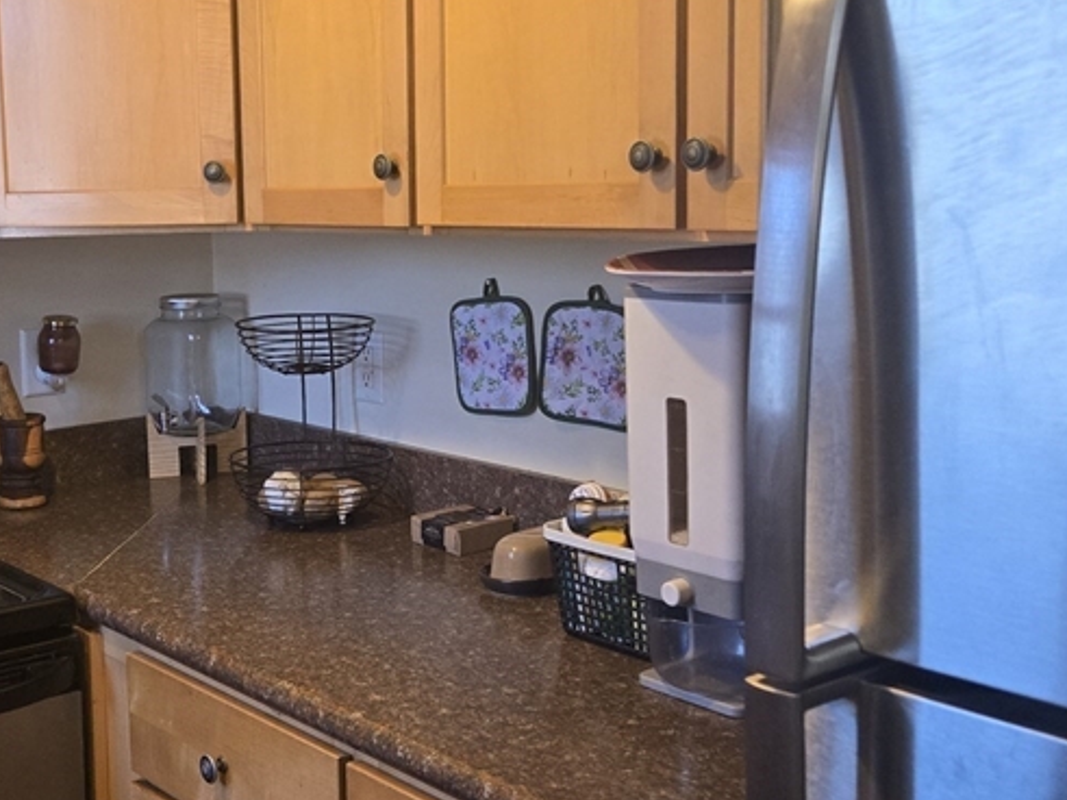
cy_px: 333
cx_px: 335
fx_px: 1479
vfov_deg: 30.2
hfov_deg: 39.1
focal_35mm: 48
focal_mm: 5.4
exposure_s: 1/120
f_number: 1.8
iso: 250
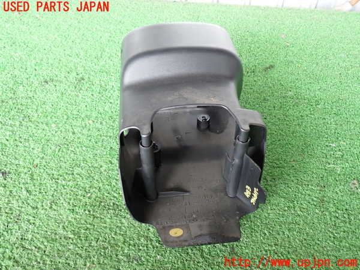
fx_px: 333
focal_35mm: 32
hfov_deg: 56.8
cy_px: 135
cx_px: 180
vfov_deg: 44.2
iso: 200
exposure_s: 1/30
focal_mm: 5.79
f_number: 2.4
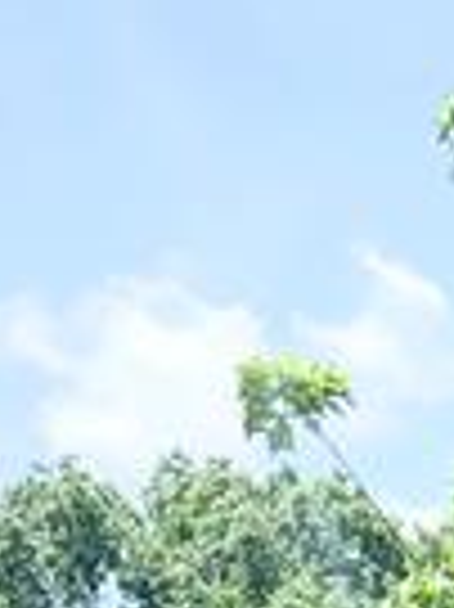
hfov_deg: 10.1
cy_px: 1572
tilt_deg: -10.7
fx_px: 2400
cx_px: 854
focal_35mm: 137
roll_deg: -1.4
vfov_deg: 11.3
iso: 80
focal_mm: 6.76
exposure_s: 1/3425
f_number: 1.78
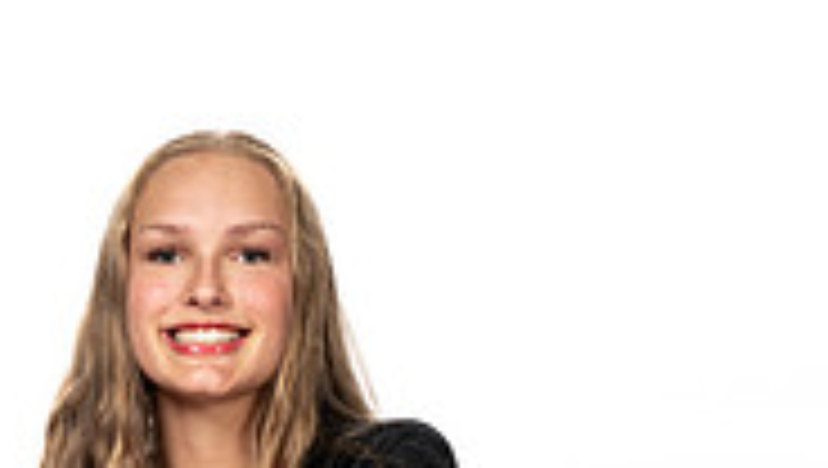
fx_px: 3935
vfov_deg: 6.6
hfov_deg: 12.0
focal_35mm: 179
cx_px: 184
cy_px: 981
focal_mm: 70
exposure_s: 1/320
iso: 400
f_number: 7.1
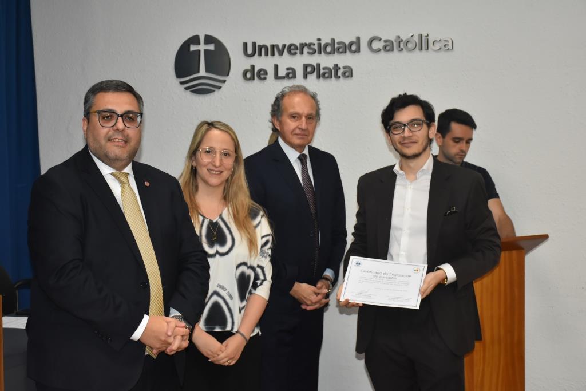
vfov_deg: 20.2
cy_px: 196
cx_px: 293
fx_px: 1099
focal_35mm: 68
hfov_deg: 29.9
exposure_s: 1/125
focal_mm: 45
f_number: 5.6
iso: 1600
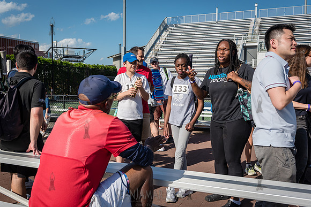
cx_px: 156
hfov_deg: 54.9
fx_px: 299
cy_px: 104
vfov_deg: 38.3
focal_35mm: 35
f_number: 5
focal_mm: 34
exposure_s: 1/1250
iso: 200
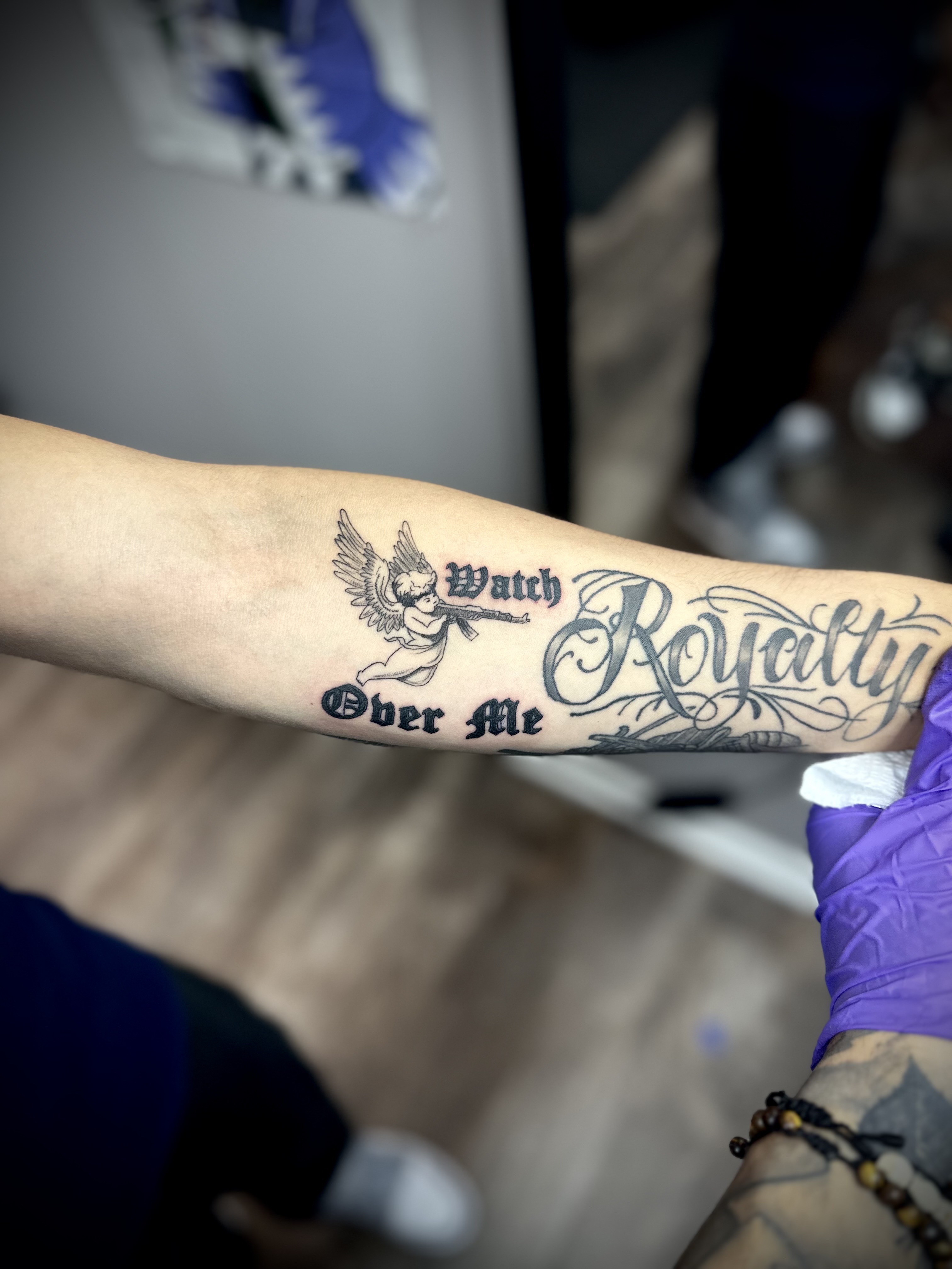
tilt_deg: -54.1
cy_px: 634
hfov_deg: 56.8
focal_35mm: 24
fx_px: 880
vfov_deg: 71.6
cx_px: 476
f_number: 1.78
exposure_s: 1/60
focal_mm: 6.86
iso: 200
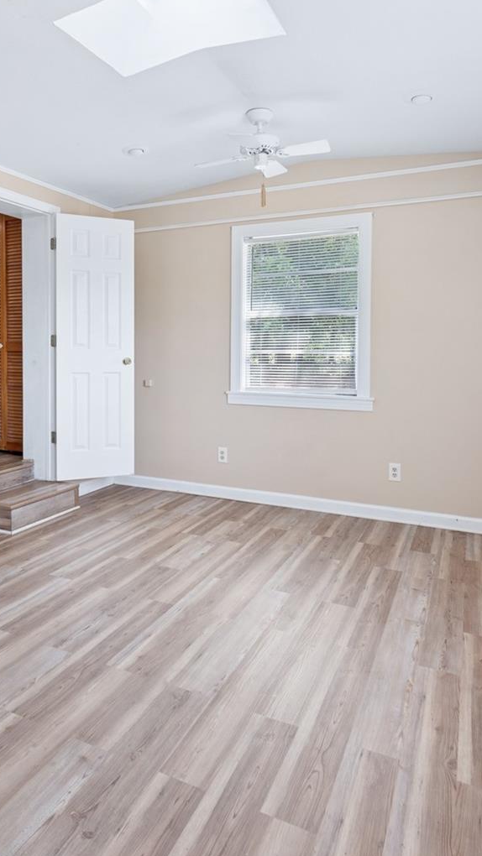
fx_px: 522
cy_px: 414
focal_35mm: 23
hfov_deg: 49.2
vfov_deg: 78.7
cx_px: 189
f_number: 8
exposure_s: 1/80
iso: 400
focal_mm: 14
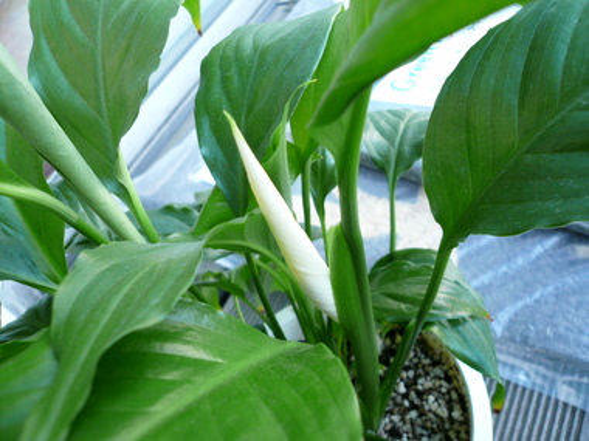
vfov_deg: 49.7
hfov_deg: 63.4
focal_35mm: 28
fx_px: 476
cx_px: 294
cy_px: 220
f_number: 2.8
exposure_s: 1/15
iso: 160
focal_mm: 4.6
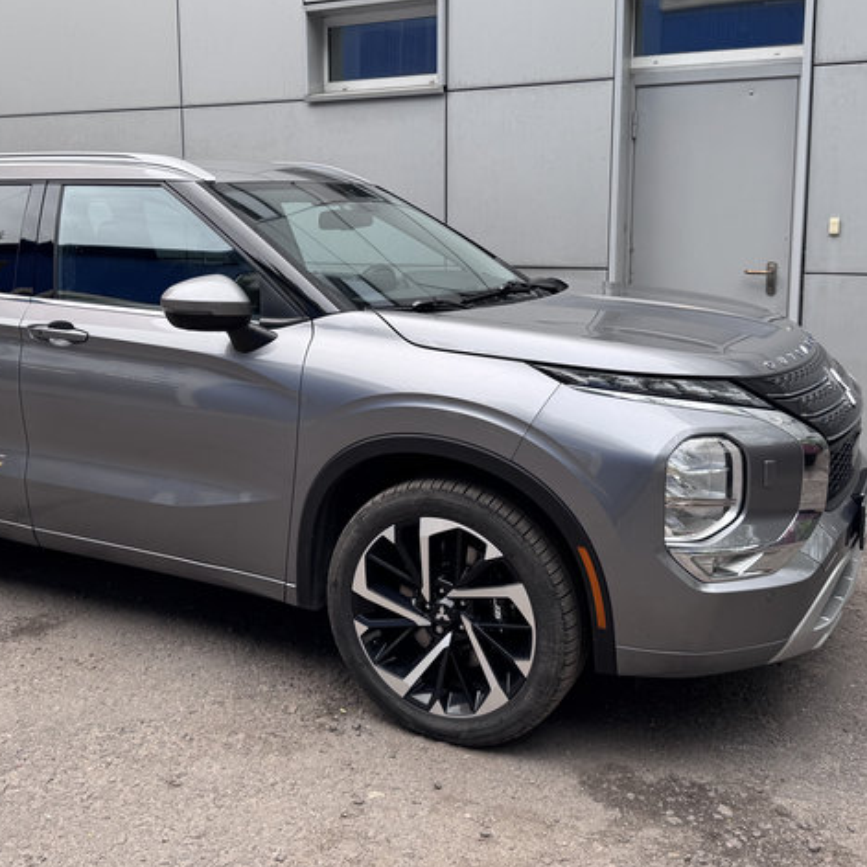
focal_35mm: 36
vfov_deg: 45.7
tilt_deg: -7.6
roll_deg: +0.8
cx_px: 355
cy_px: 339
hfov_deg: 45.8
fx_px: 1020
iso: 64
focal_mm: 6.76
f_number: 1.78
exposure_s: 1/121
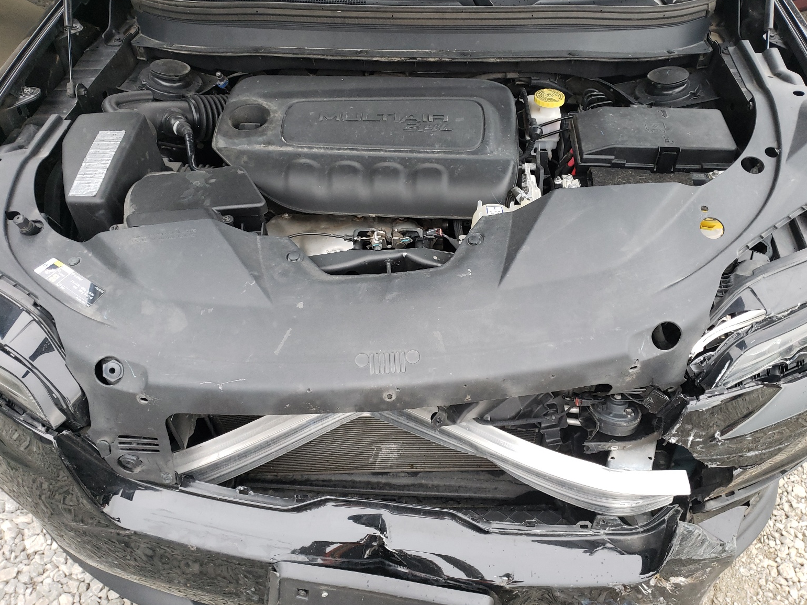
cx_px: 412
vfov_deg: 51.4
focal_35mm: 27
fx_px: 629
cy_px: 298
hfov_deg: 65.3
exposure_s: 1/60.2
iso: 121
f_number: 1.5
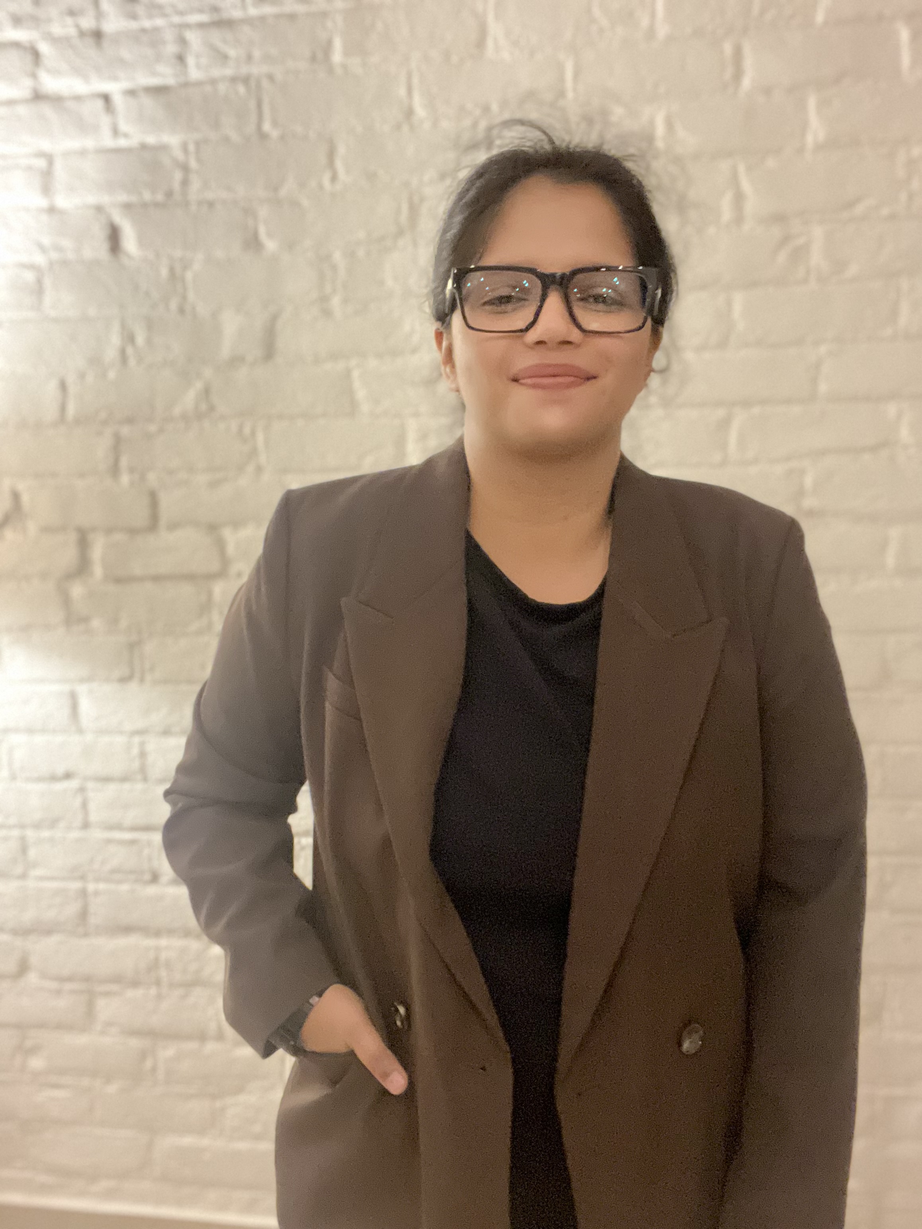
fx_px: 1065
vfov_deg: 60.0
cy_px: 614
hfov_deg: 46.8
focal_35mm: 30
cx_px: 461
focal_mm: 2.71
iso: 640
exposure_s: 1/17
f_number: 2.2
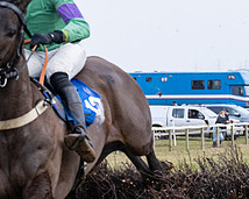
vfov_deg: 4.7
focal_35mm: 327
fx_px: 2409
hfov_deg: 5.9
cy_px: 155
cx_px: -42
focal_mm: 74
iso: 800
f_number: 4
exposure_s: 1/1250
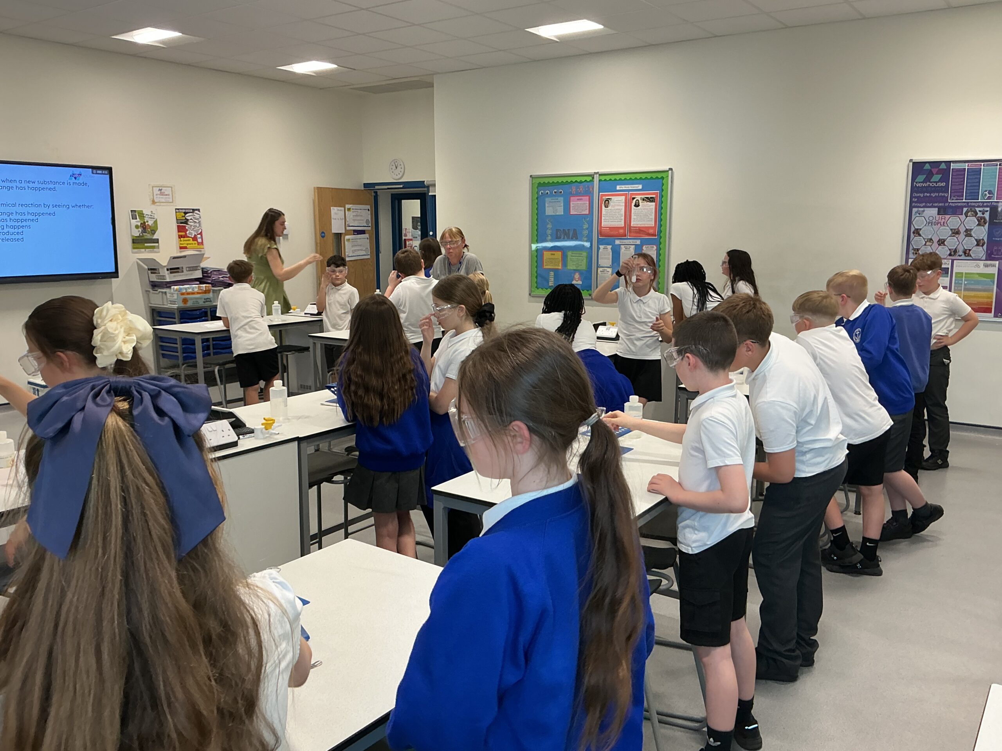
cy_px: 376
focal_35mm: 29
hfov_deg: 61.7
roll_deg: +0.0
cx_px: 501
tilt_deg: -9.5
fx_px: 839
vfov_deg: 48.2
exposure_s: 1/60
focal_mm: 3
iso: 40
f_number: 1.8
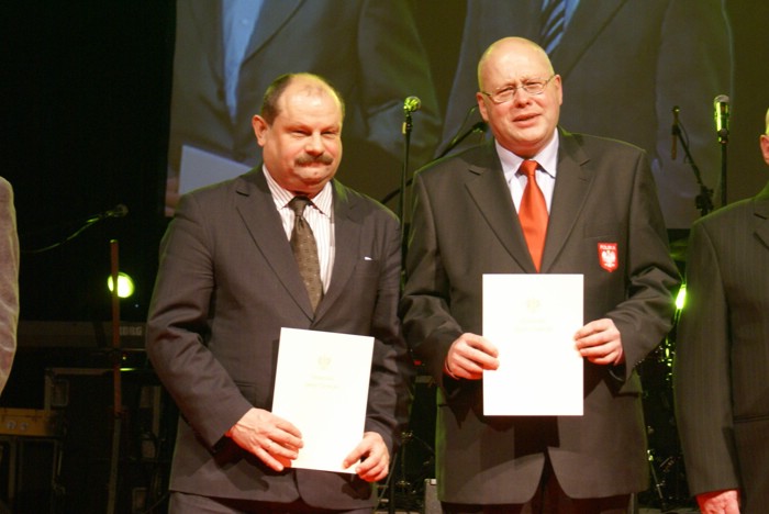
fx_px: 2245
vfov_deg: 13.1
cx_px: 384
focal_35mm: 105
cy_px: 257
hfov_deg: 19.4
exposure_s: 1/30
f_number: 5.6
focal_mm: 70
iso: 800
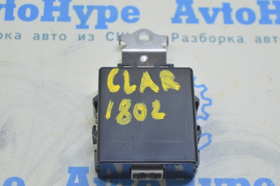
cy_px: 93
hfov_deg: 24.6
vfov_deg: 16.5
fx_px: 641
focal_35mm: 82
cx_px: 140
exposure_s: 1/20
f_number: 5.6
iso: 400
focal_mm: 55
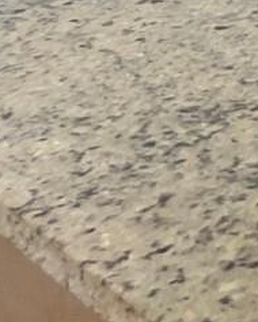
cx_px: 1047
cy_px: -470
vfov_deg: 9.8
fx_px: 1630
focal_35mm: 171
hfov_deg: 6.9
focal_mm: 5.7
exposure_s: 1/120
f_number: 1.5
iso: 100
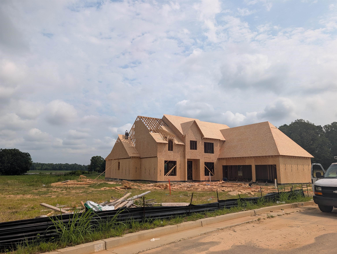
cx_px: 168
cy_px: 127
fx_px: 234
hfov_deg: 71.5
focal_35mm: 24
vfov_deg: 56.9
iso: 28
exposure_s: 1/2717
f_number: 1.68
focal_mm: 6.9
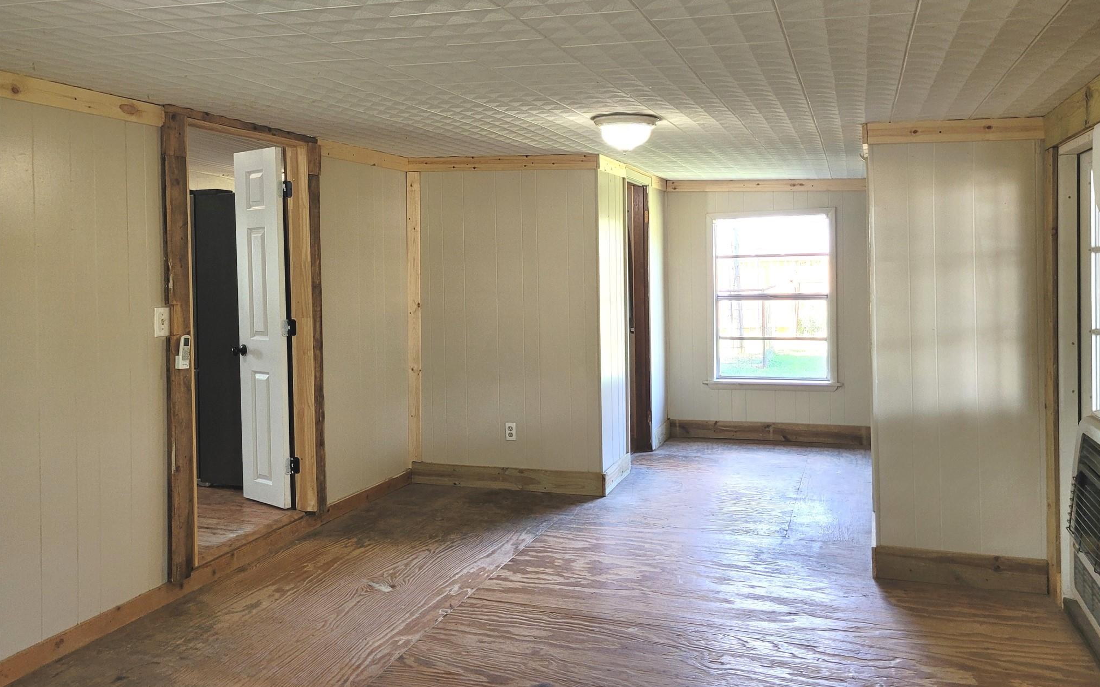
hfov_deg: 66.5
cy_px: 292
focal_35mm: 28
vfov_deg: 44.4
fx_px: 839
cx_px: 557
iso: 160
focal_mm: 5.4
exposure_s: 1/120
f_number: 1.8
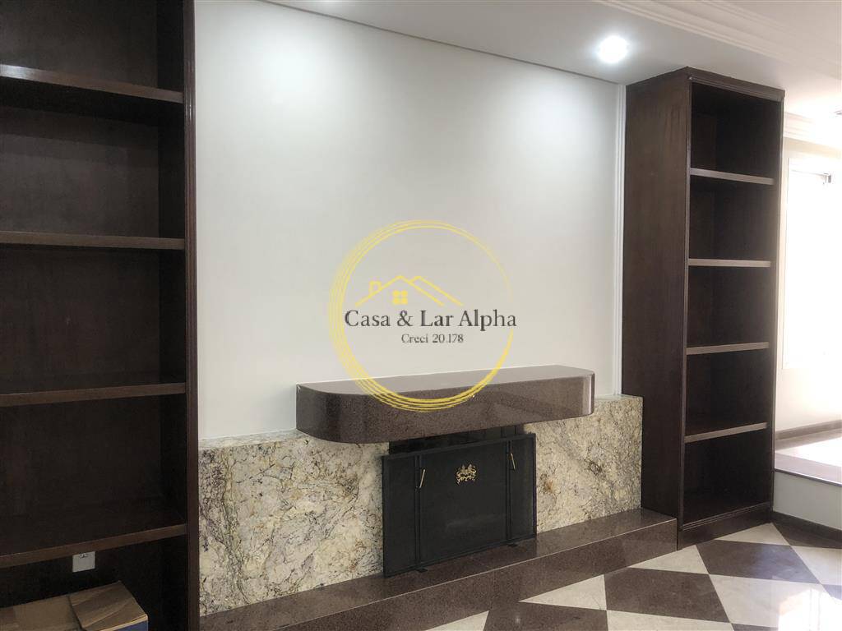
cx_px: 421
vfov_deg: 49.7
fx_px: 681
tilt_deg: -2.2
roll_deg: -0.4
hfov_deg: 63.4
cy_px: 316
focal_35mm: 28
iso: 40
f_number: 1.8
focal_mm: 4
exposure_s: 1/24
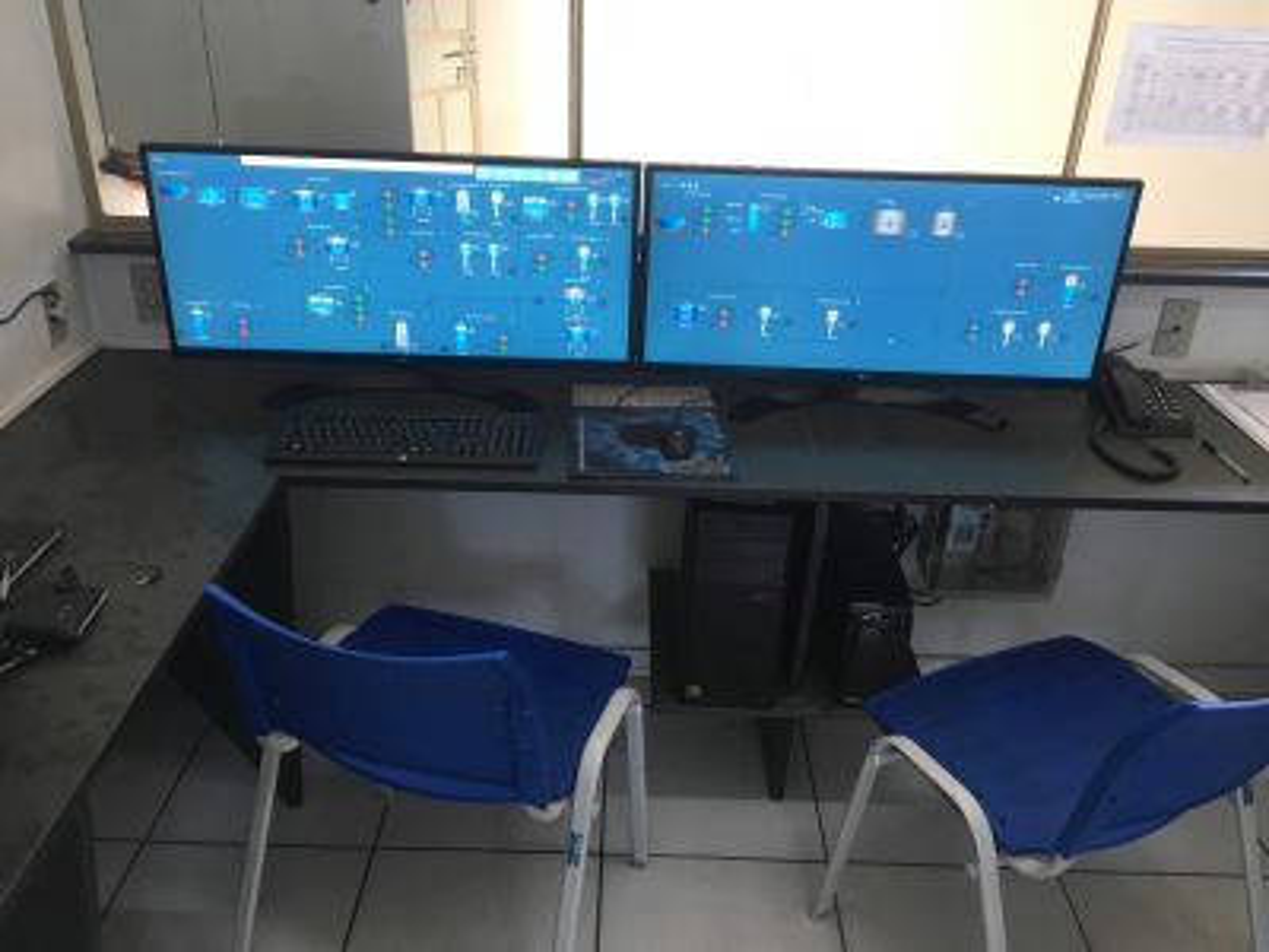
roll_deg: -0.5
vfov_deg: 48.2
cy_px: 476
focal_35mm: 29
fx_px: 1063
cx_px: 634
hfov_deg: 61.7
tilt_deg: -27.1
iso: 50
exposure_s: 1/30
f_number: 2.2
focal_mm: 4.15
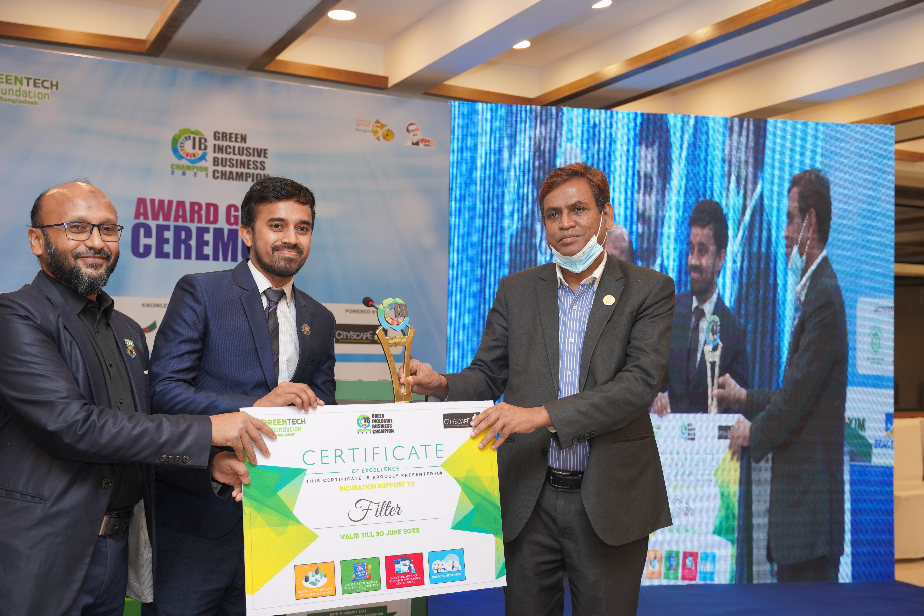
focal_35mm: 39
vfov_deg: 33.9
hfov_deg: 49.1
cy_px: 308
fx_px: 1011
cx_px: 462
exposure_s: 1/200
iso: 800
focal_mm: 39.4
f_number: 4
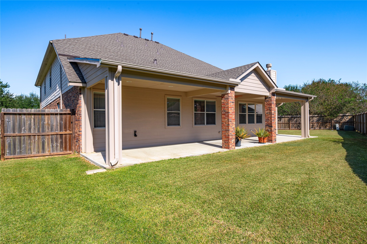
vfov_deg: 61.9
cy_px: 122
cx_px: 184
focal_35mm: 20
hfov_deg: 84.0
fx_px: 204
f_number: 13
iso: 125
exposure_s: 1/200
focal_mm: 20
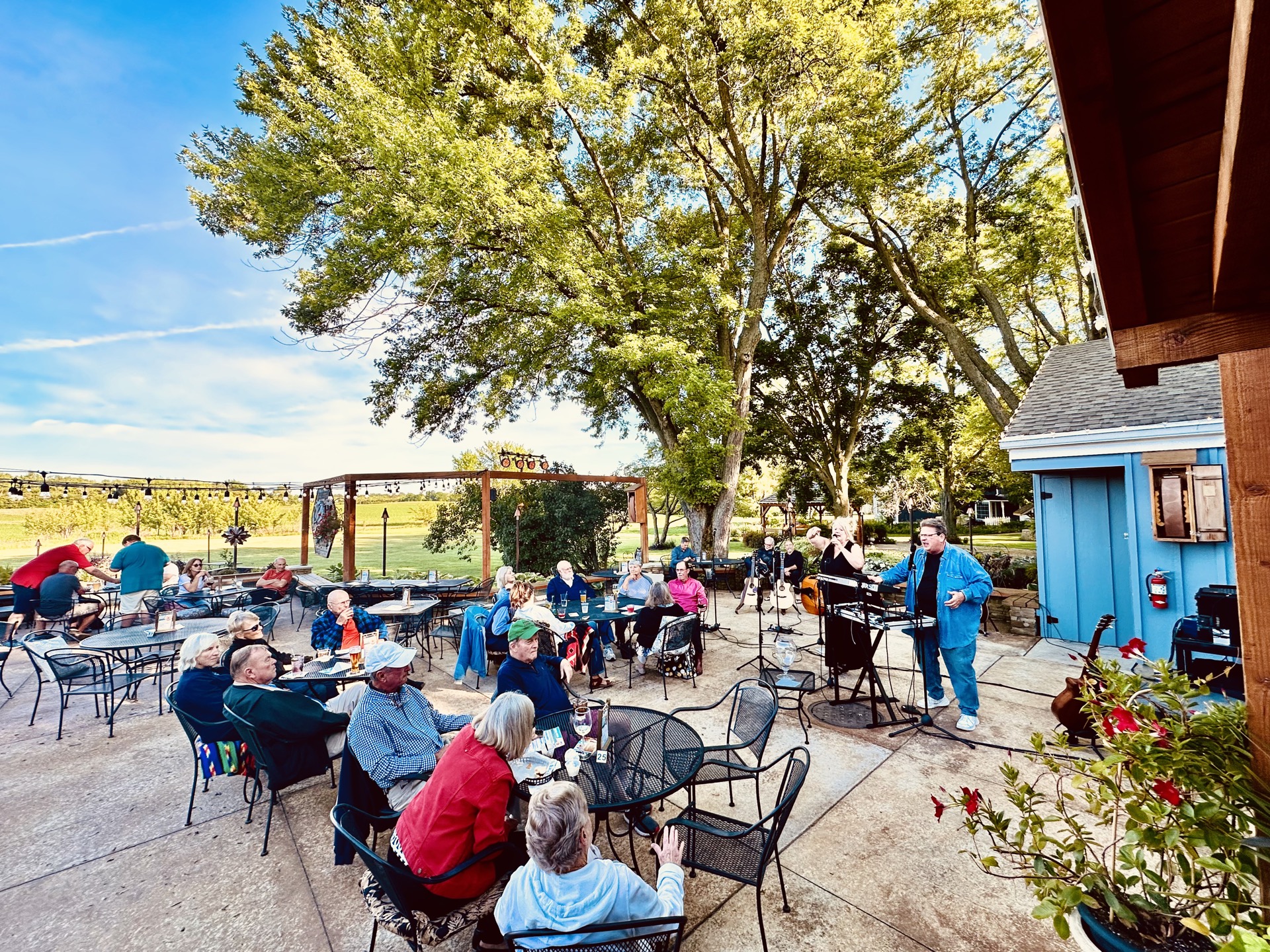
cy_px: 476
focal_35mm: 14
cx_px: 635
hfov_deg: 102.1
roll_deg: +0.8
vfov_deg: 85.7
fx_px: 514
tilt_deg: +2.7
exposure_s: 1/303
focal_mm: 2.22
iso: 40
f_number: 2.2
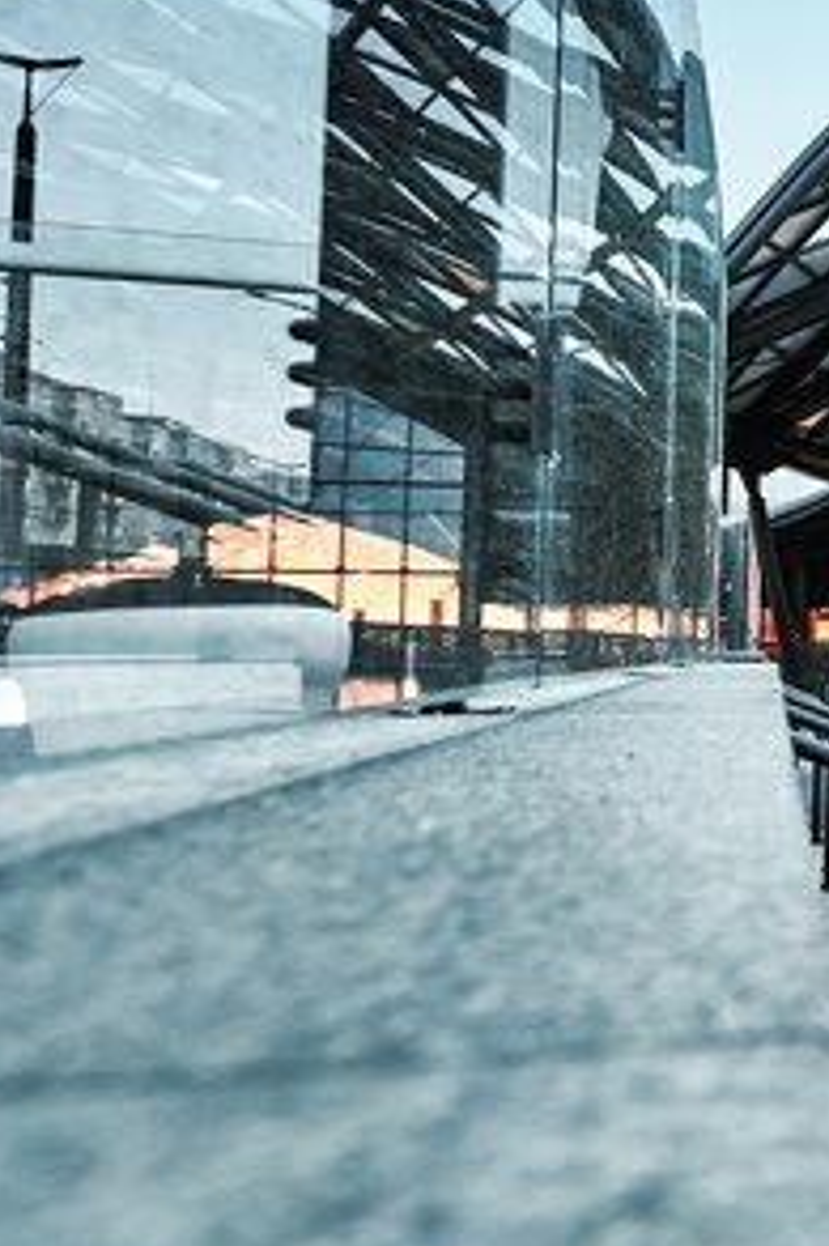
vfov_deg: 42.7
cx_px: 1569
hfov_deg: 19.7
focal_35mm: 46
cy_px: 587
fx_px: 1591
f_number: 5.6
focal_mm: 17
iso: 800
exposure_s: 1/4
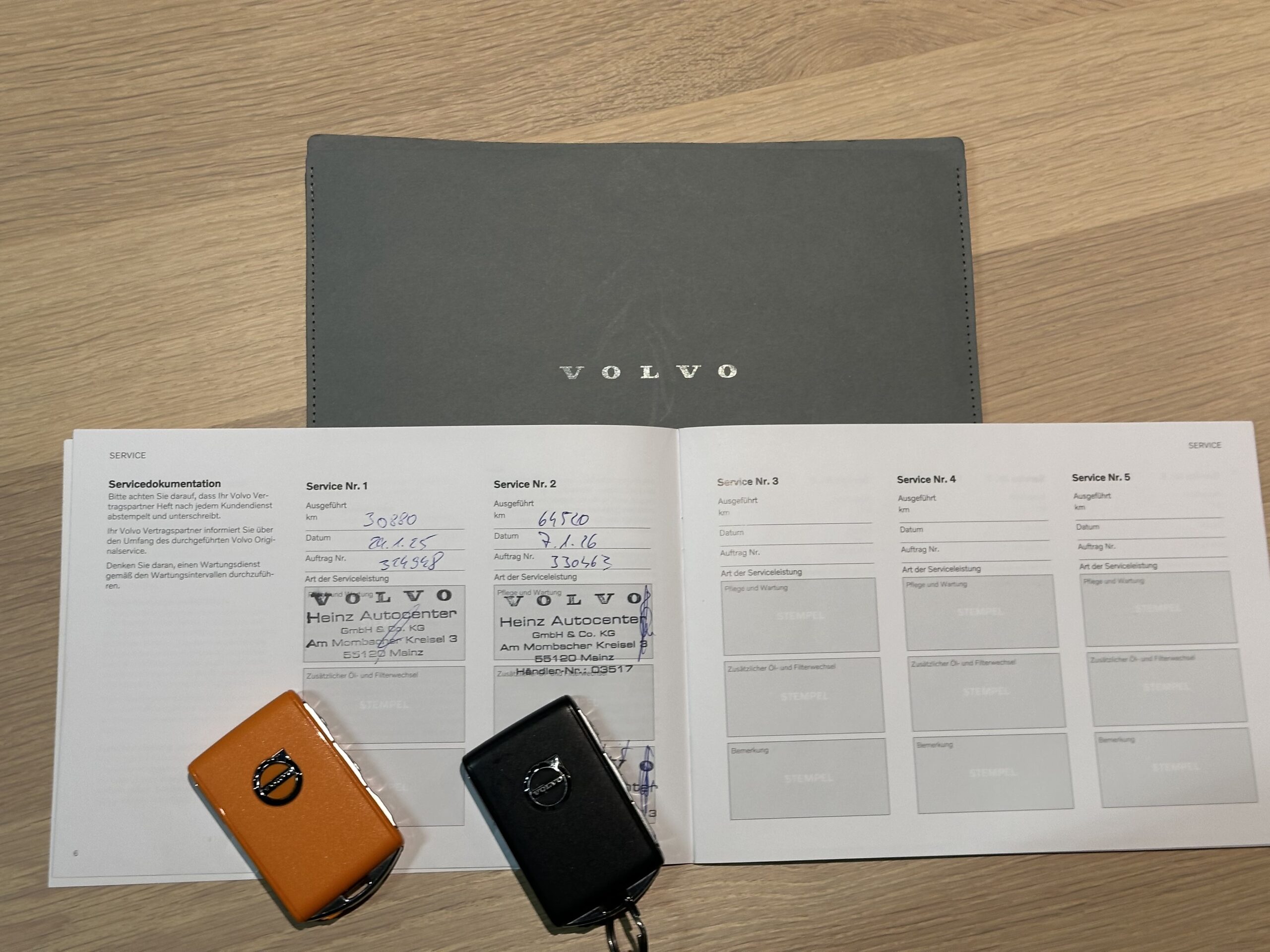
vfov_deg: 30.3
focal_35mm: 48
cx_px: 635
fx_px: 1761
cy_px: 476
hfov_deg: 39.7
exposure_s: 1/100
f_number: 1.78
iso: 50
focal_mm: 6.86
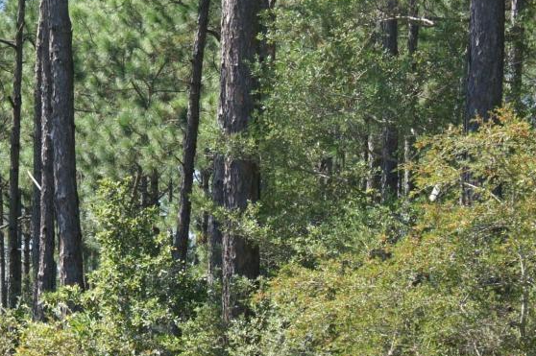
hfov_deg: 12.5
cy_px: 369
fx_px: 2401
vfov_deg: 8.4
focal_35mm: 161
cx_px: -62
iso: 200
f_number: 7.1
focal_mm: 39
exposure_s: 1/160
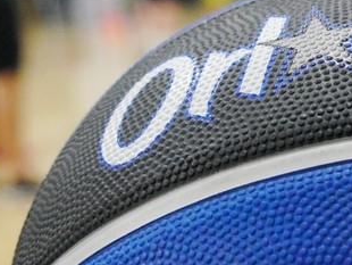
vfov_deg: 10.6
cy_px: 65
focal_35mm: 140
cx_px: 347
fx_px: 1425
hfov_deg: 13.9
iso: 12800
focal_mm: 34
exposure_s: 1/320
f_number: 4.5
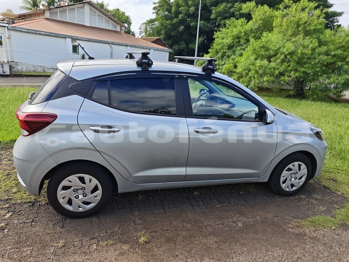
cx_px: 174
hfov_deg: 73.9
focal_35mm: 23
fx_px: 232
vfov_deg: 58.9
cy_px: 131
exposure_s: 1/2455
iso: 50
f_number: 1.62
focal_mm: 6.55
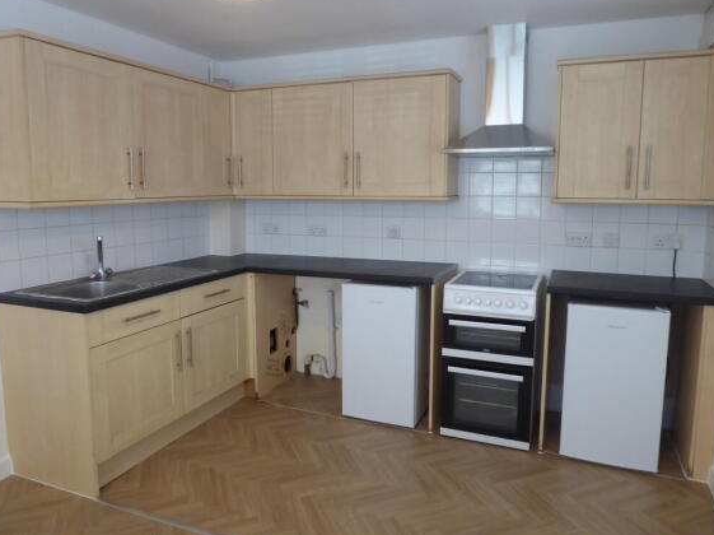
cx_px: 358
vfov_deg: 53.0
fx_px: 536
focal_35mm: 26
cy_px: 260
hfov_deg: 67.3
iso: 250
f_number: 3.3
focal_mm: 4.3
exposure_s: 1/60
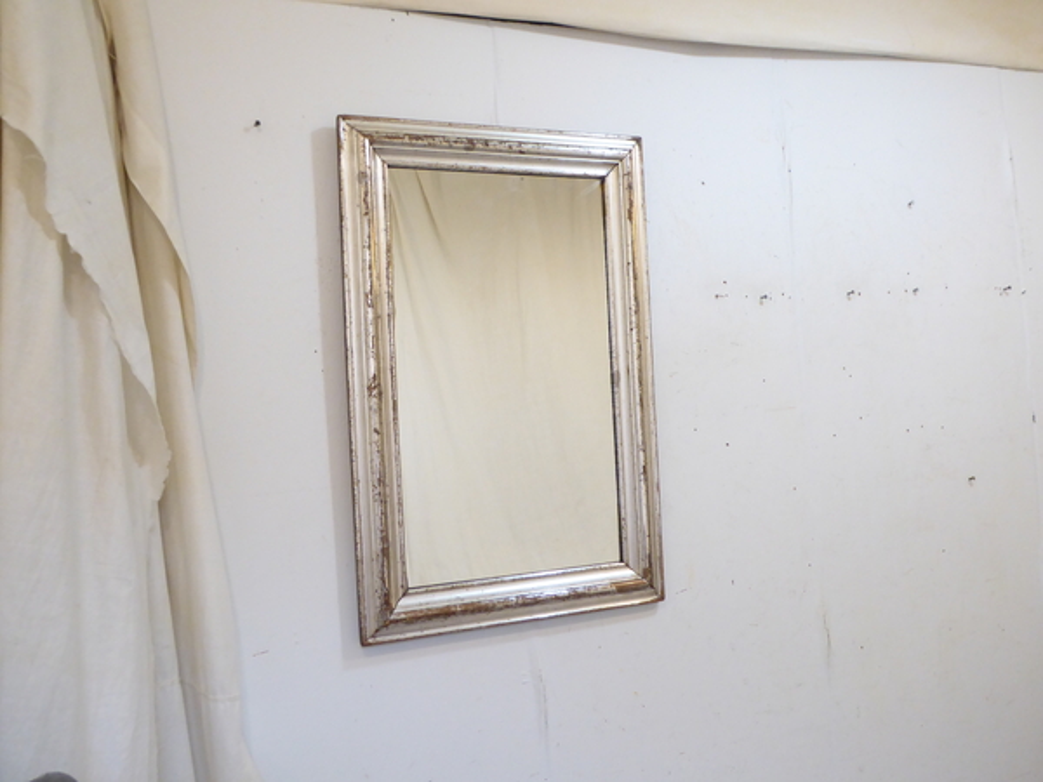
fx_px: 874
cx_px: 522
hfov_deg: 61.7
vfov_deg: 48.2
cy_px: 391
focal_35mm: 29
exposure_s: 1/30
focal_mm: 5
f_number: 3.5
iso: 400
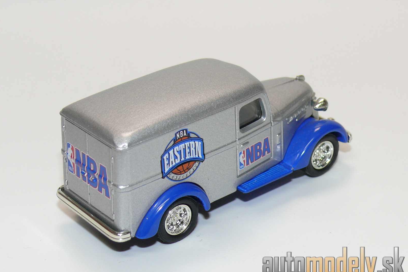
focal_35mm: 93
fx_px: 1054
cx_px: 203
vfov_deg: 14.7
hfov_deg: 21.9
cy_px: 132
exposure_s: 1/30
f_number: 4
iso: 100
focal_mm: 12.5
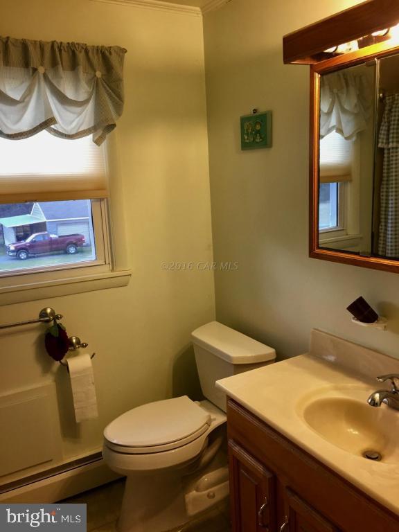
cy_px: 266
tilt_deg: -9.8
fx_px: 446
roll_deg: +2.1
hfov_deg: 48.2
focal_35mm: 29
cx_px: 200
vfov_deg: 61.7
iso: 100
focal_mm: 4.15
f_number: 2.2
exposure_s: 1/30
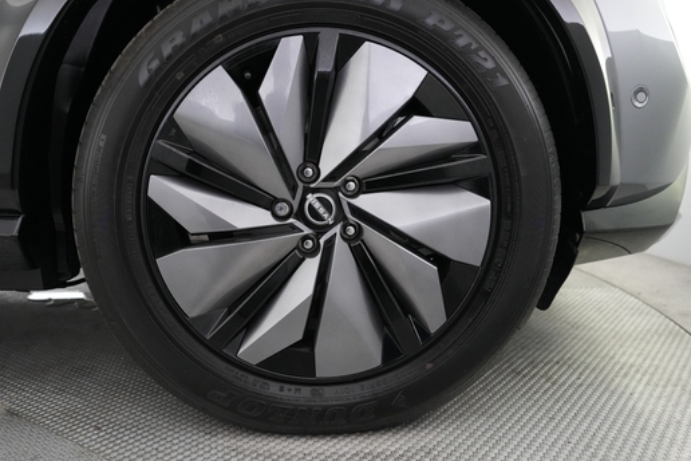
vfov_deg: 42.3
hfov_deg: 60.2
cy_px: 217
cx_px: 319
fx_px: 595
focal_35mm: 31
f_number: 2.8
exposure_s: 1/160
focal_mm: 25
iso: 5000
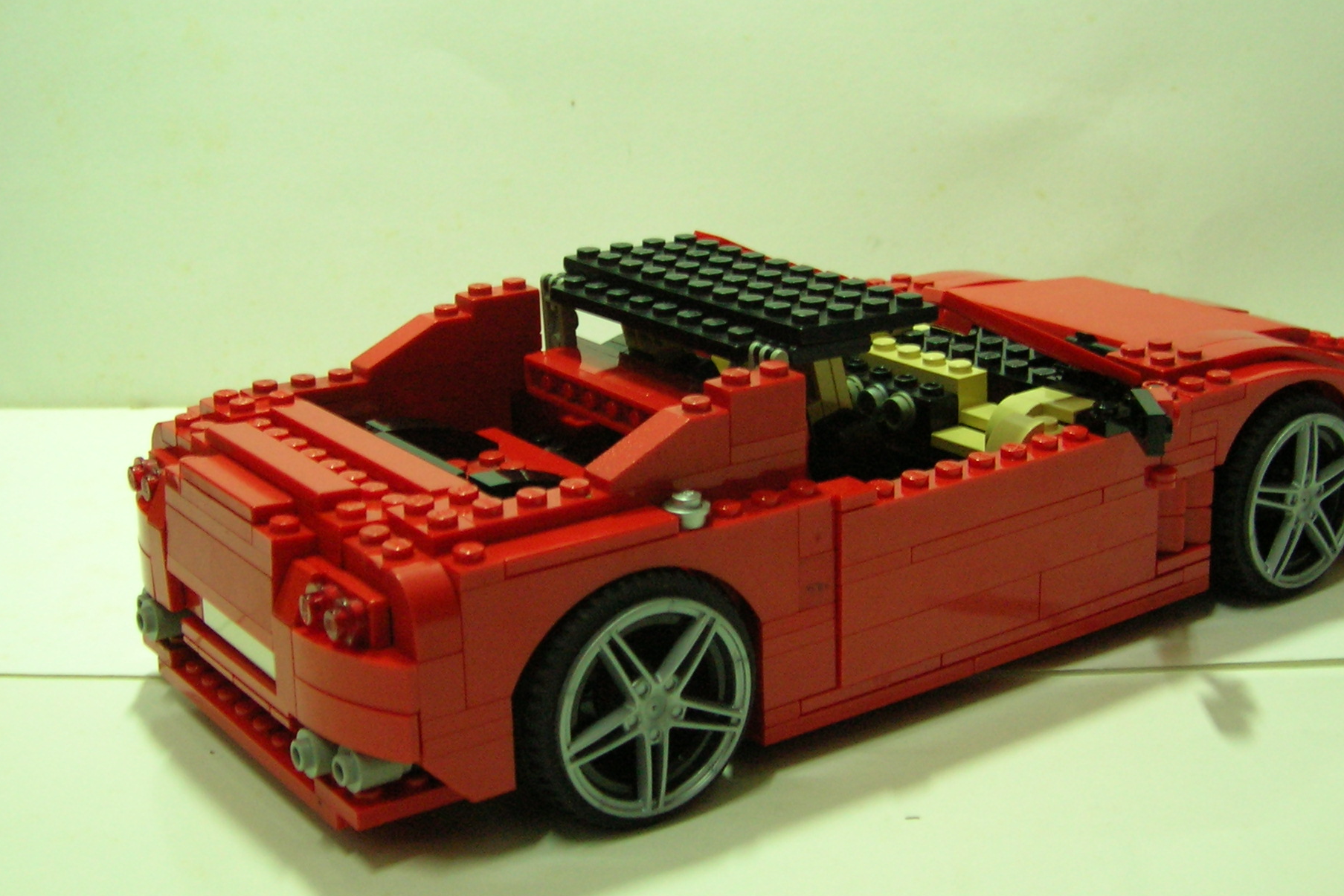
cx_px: 691
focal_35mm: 50
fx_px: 1867
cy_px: 400
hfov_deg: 39.6
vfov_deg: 27.0
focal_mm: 6.4
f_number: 3
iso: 140
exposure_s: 1/4.5
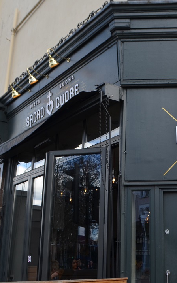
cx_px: 145
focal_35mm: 46
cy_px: 136
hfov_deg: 27.4
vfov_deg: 43.5
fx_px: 355
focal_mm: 18
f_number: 7.1
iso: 200
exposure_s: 1/200
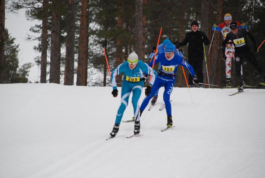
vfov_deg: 4.6
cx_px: 132
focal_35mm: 300
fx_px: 2212
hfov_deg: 6.9
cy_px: 89
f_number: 6.3
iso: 800
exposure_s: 1/1000
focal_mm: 200
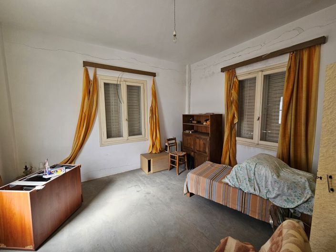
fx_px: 126
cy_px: 126
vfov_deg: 89.9
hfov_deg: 106.2
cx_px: 168
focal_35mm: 13
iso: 64
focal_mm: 2.2
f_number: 2.2
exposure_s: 1/100
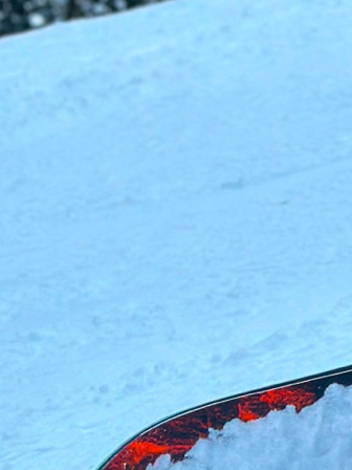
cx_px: 688
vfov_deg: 9.9
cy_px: -232
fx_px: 2617
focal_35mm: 193
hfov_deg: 7.4
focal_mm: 6.86
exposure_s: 1/750
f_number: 1.8
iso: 80
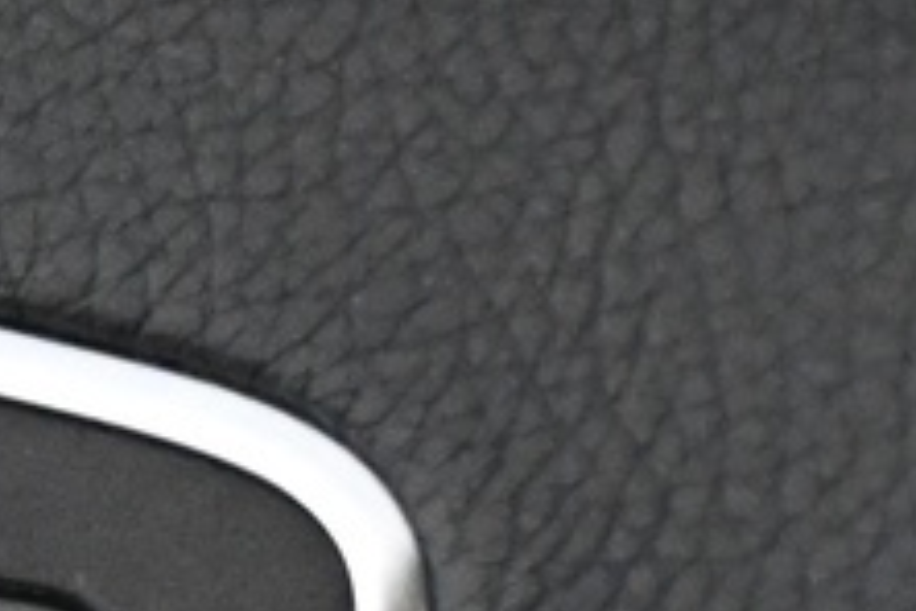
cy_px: 760
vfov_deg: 3.5
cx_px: -1044
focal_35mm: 394
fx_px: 10024
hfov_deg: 5.1
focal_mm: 36
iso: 6400
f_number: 5.3
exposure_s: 1/60
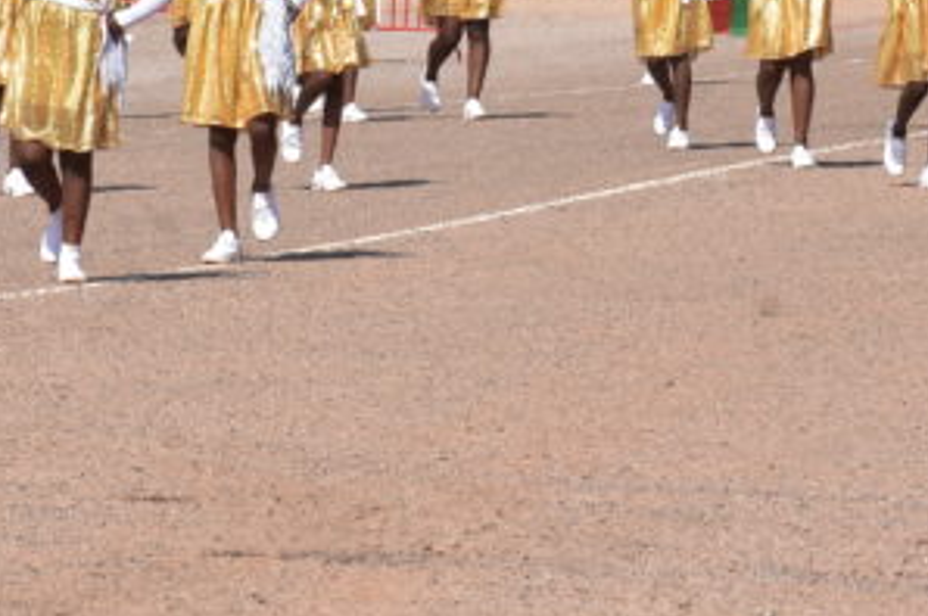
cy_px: 3
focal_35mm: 503
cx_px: 430
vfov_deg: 2.7
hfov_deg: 4.1
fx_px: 12952
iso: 200
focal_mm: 130
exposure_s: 1/250
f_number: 11
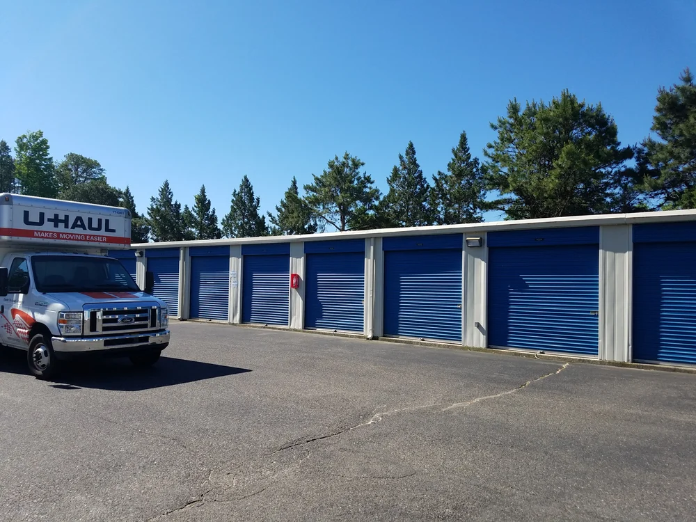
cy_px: 261
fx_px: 523
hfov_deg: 67.3
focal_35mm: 26
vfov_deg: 53.1
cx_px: 348
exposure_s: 1/2448
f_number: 1.7
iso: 50
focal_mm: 4.2
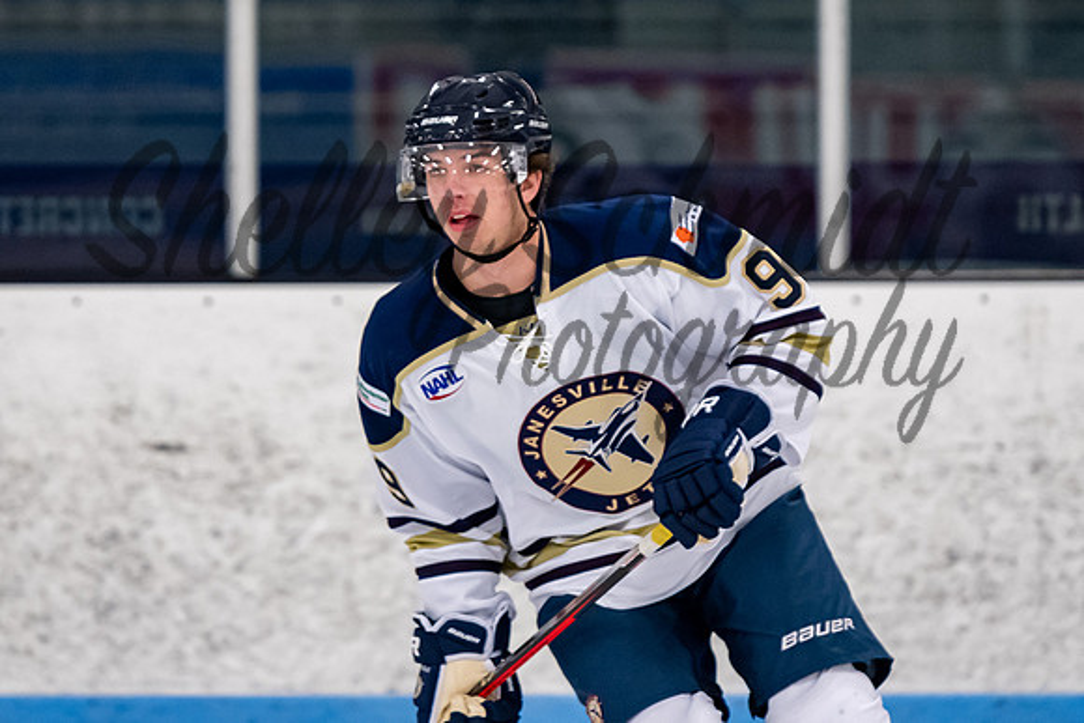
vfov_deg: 3.2
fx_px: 12988
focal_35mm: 431
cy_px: 241
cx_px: 403
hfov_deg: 4.8
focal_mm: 200
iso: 2000
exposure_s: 1/640
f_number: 3.2
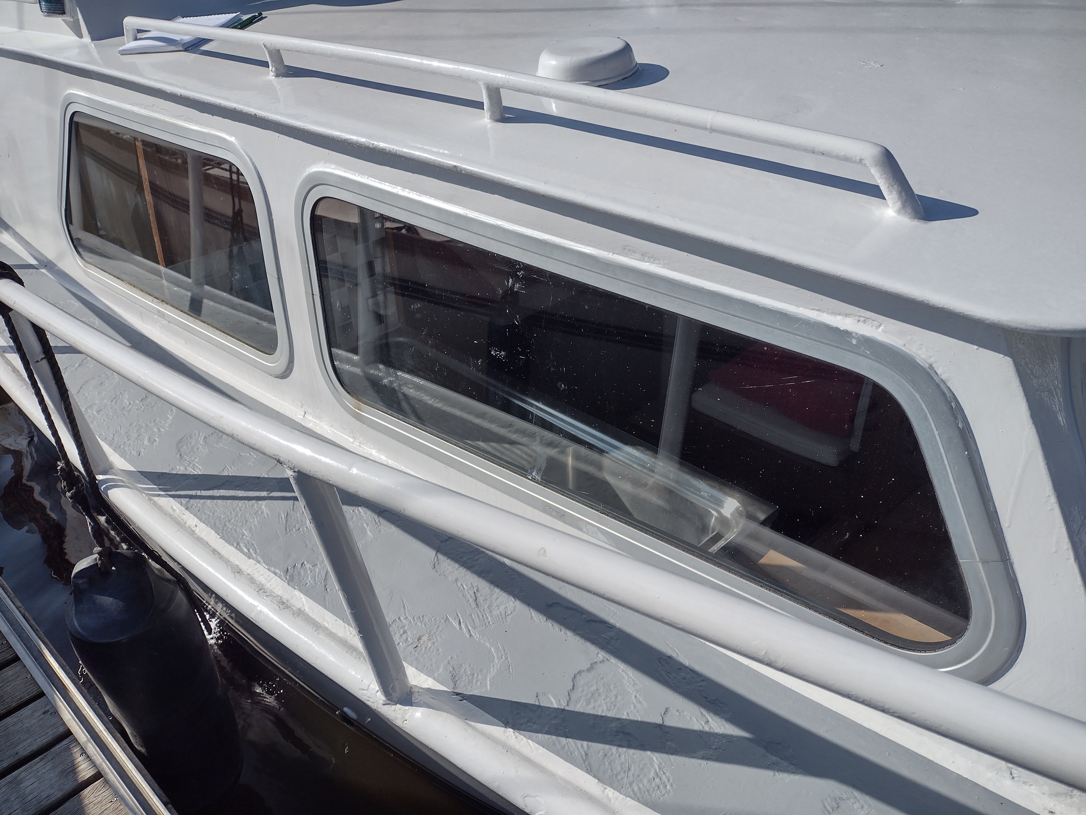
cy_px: 408
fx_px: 847
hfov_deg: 65.3
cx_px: 543
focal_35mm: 27
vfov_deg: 51.4
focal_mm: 4.71
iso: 100
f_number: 1.7
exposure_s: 1/3693
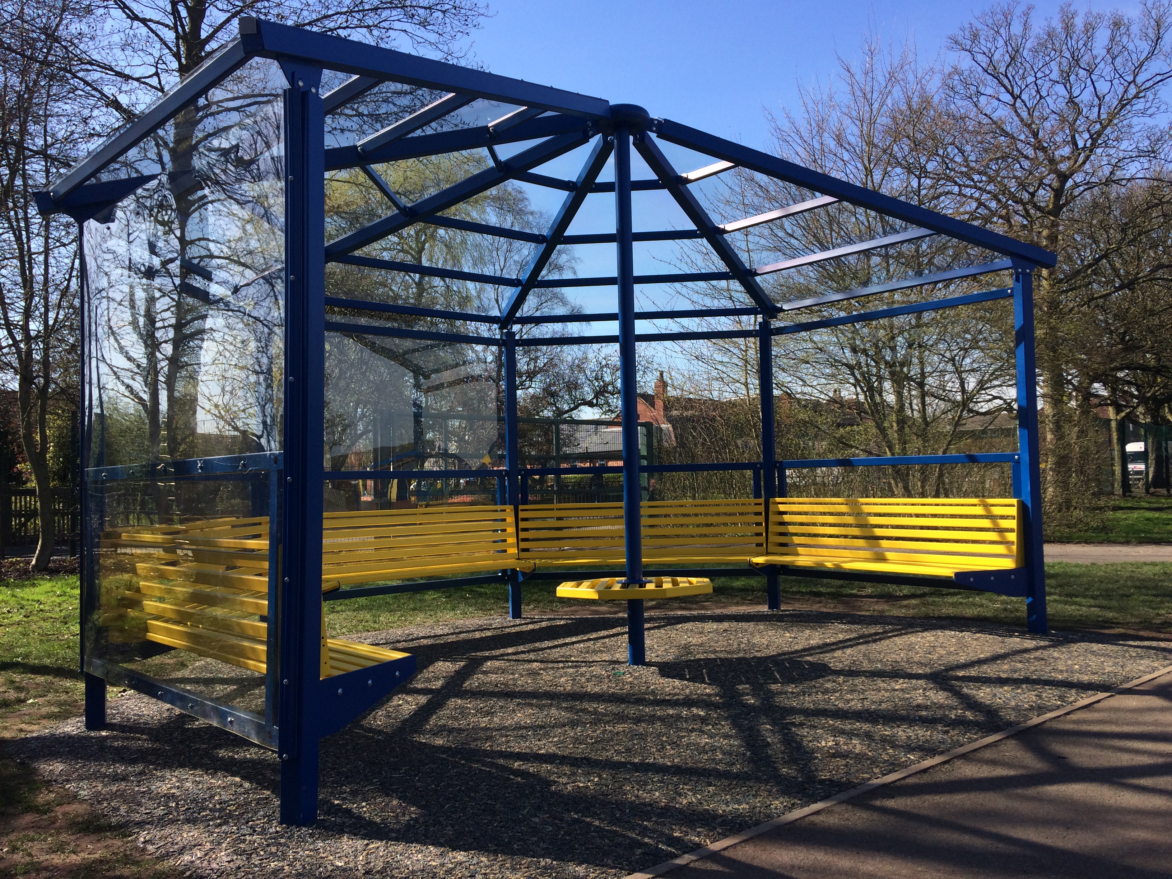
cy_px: 440
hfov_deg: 61.7
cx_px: 586
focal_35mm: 29
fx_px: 982
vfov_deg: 48.2
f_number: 2.2
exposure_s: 1/1208
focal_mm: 4.15
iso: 32
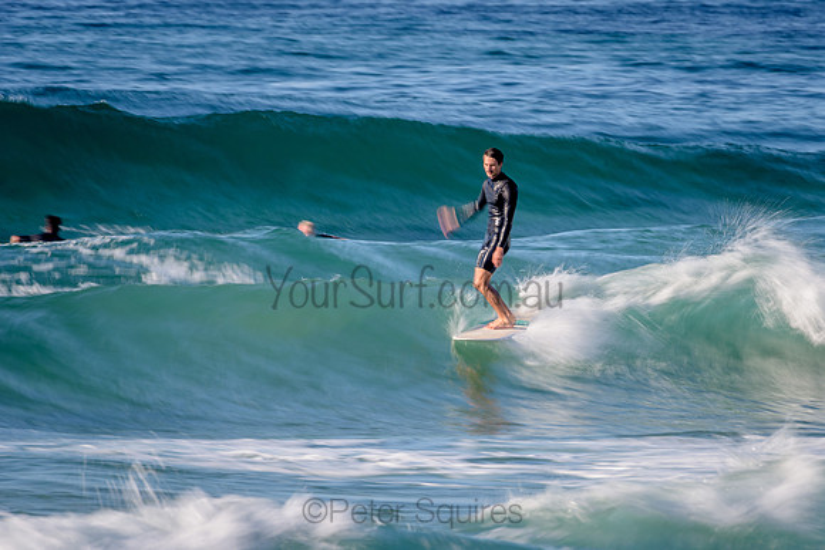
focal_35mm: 613
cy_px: 284
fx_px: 14050
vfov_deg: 2.2
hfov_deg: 3.4
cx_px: 506
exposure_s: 1/13
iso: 31
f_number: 13
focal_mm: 500
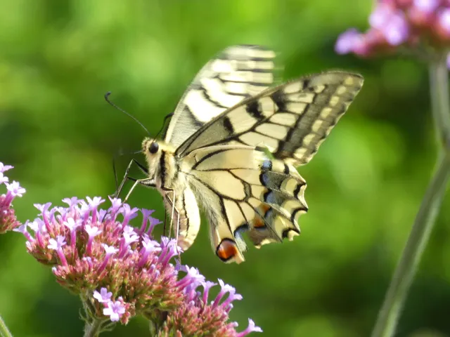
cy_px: 168
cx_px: 225
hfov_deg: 3.1
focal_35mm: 642
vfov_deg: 2.3
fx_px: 8346
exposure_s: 1/100
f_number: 5.6
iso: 160
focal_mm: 115
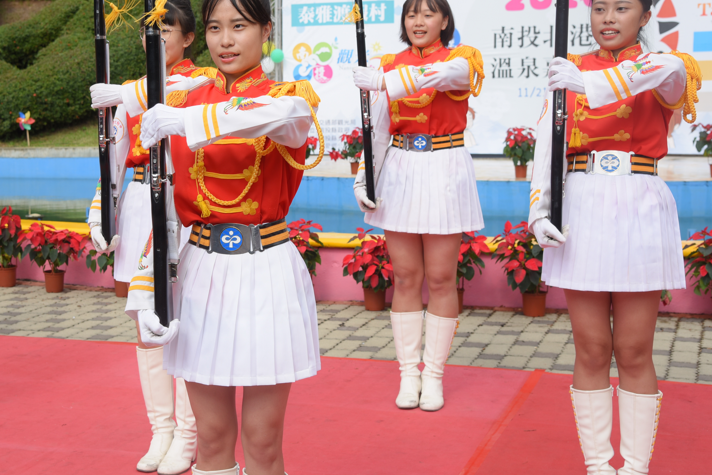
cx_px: 192
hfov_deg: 30.1
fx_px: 1306
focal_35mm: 66
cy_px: 162
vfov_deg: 20.6
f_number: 5.6
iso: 100
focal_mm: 44
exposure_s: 1/250
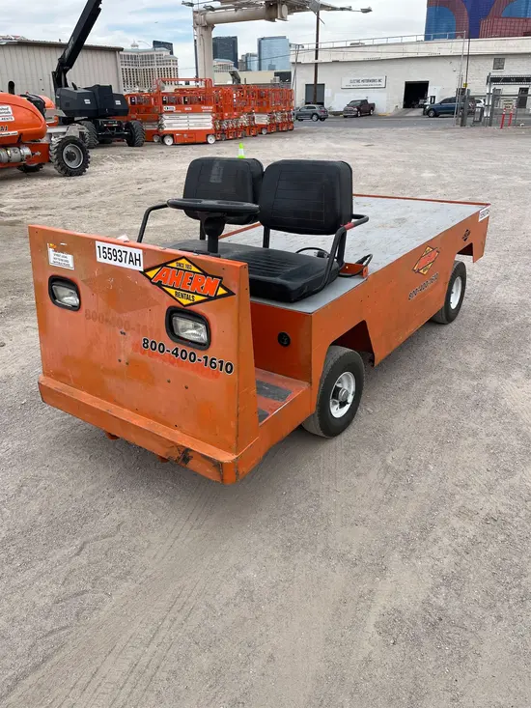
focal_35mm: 26
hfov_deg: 53.1
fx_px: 532
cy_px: 354
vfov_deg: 67.3
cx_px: 266
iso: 50
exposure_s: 1/2101
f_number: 1.6
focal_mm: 5.1
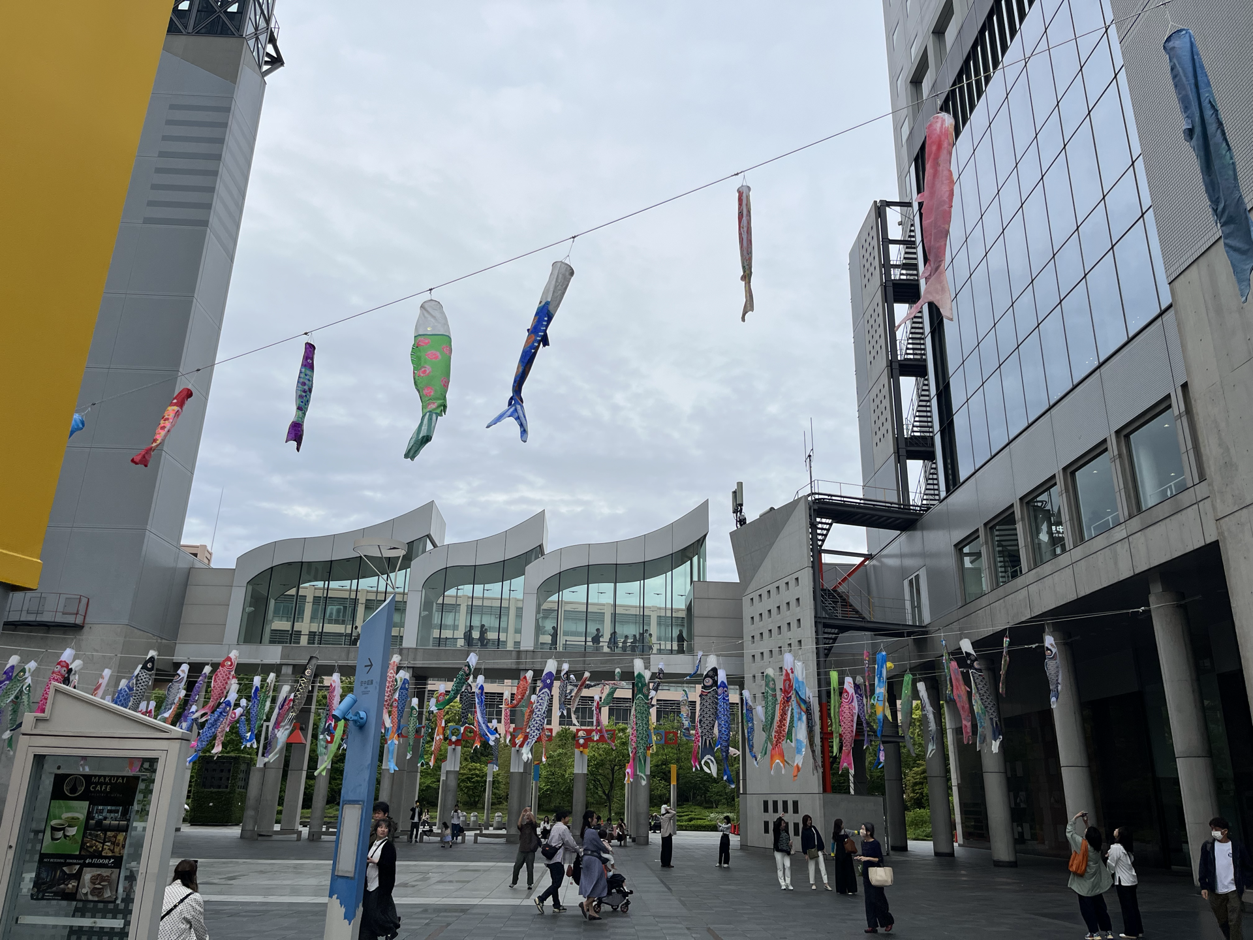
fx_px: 941
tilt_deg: +19.1
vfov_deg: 53.1
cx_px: 626
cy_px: 470
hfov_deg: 67.3
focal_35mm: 26
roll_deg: -0.3
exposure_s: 1/4310
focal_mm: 5.1
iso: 50
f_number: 1.6
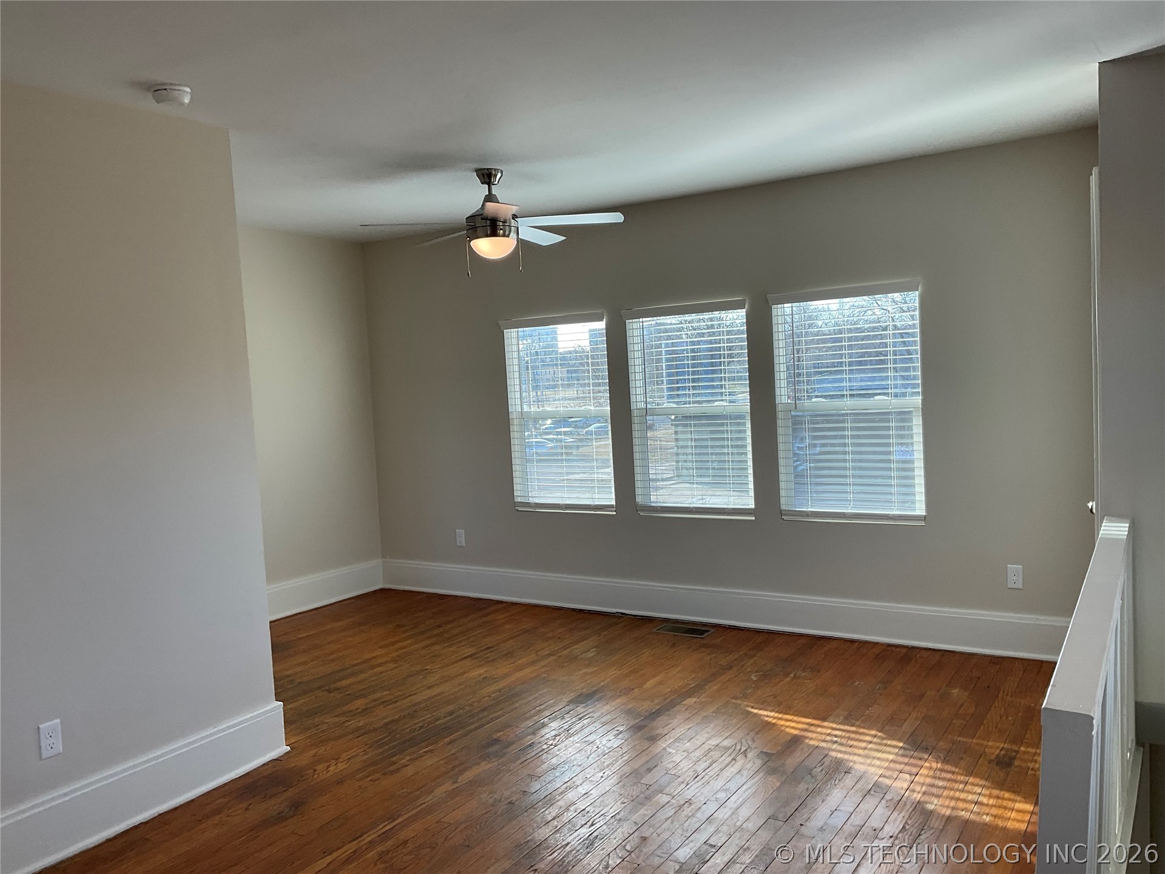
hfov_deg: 61.7
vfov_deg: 48.2
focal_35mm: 29
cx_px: 582
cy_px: 437
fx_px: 976
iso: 25
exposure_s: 1/120
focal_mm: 3
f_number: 1.8
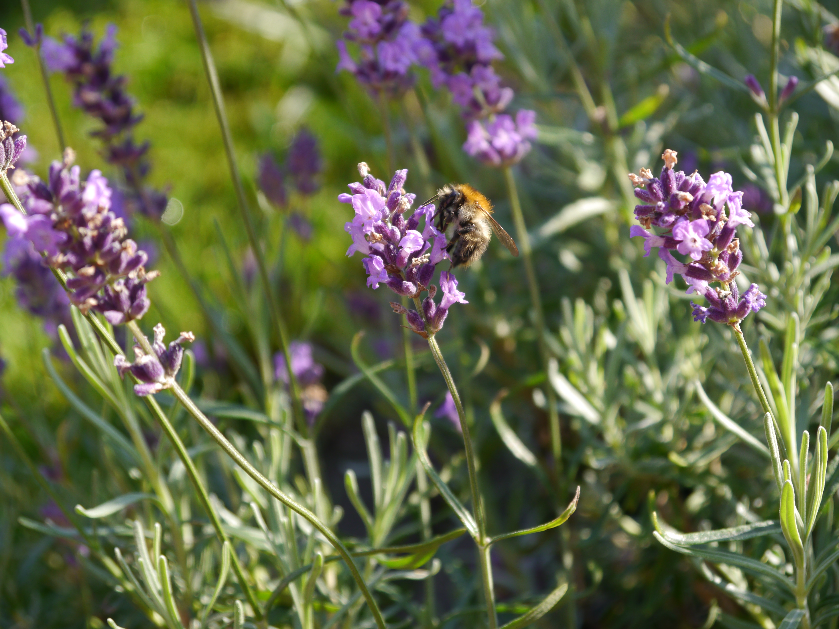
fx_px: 2036
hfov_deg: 23.3
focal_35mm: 84
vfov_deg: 17.6
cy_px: 314
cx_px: 420
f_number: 5.6
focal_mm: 42
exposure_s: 1/125
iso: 160
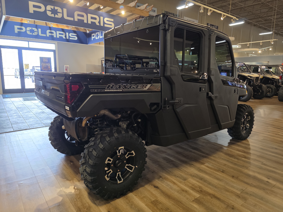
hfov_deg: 73.9
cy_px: 106
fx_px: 188
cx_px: 142
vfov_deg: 58.9
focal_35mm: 23
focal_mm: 6.3
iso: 500
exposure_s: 1/120
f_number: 1.7
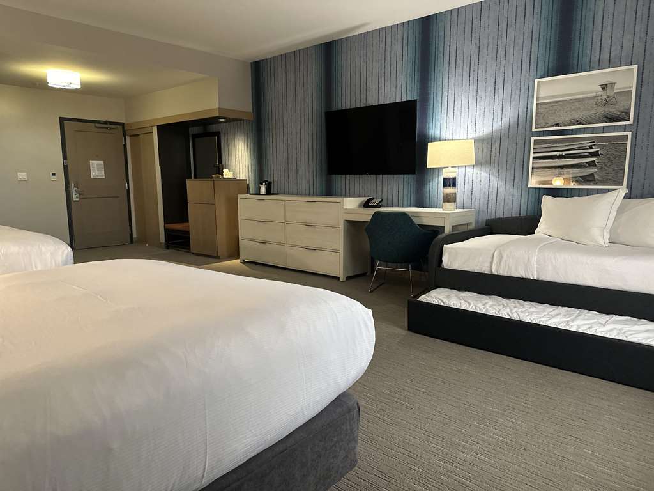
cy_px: 246
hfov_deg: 71.6
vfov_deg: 56.8
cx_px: 327
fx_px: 453
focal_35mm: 24
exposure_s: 1/60
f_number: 1.78
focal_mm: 6.86
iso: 400
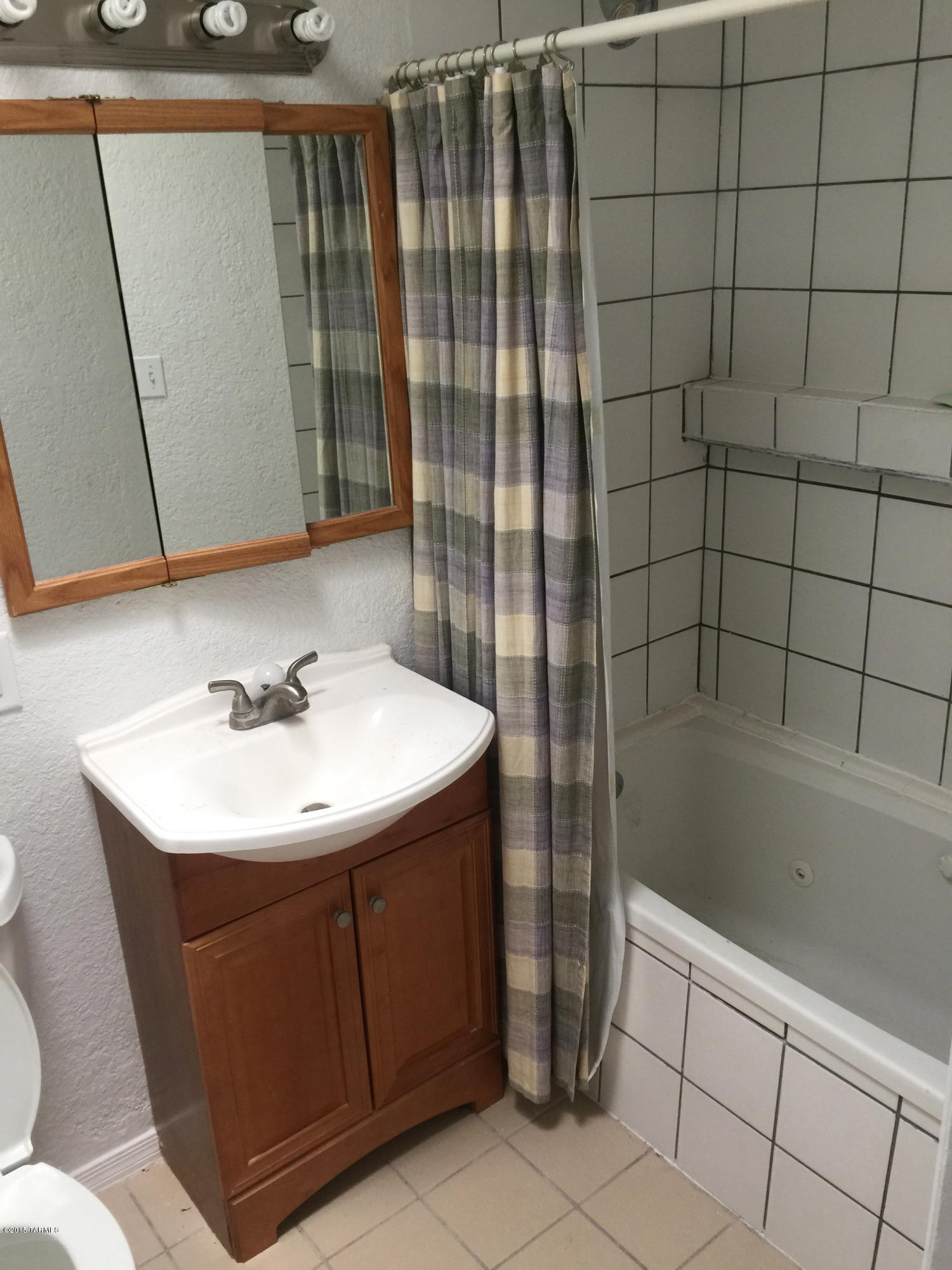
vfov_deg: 61.7
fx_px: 1063
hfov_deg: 48.2
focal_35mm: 29
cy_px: 635
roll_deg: +1.9
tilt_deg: -20.6
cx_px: 476
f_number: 2.2
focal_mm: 4.15
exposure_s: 1/30
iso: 40
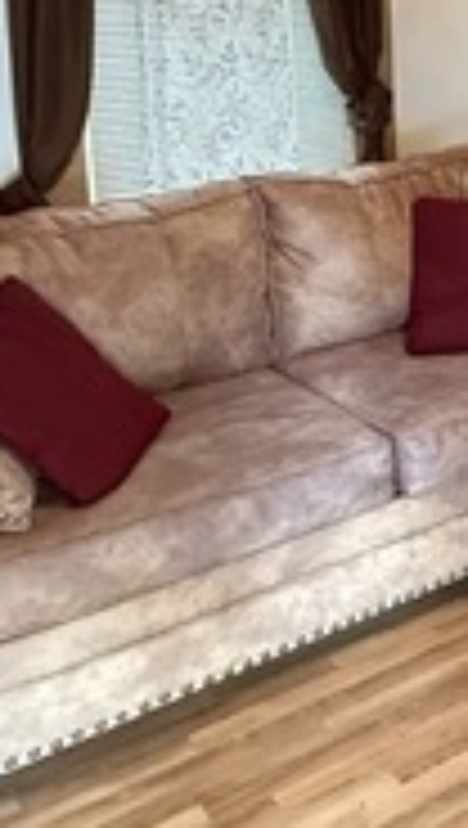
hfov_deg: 19.4
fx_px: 1165
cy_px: 135
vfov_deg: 37.4
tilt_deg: -8.3
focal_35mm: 53
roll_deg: +0.6
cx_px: 729
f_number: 2.2
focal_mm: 2.22
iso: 1000
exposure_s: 1/60
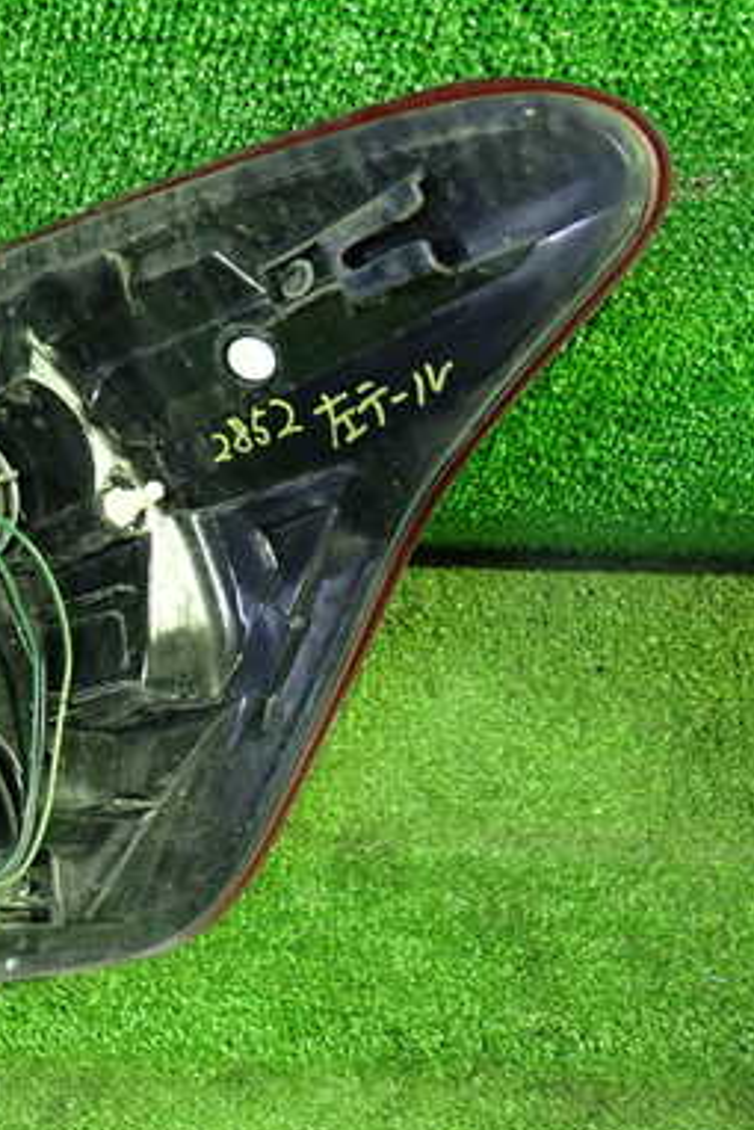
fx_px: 1538
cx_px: -53
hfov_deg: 25.7
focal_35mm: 49
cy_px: 630
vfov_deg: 40.3
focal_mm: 5.4
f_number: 2.3
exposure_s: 1/25
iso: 800
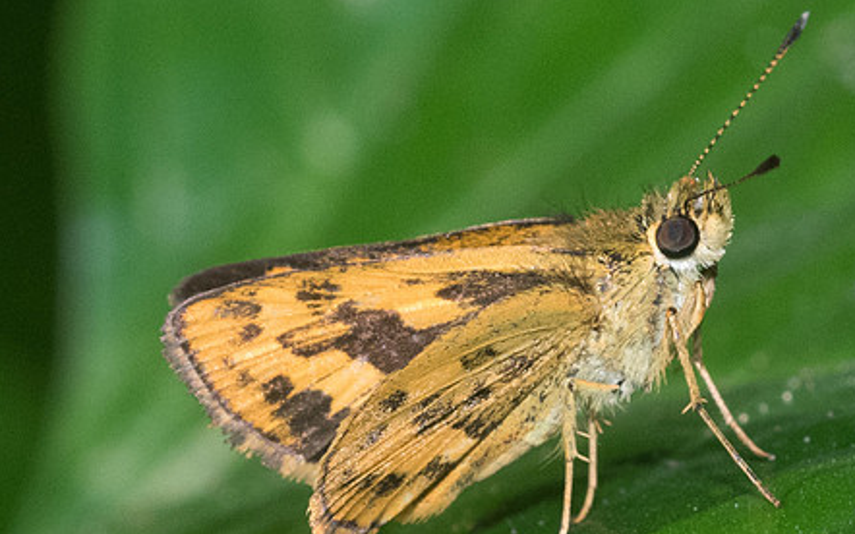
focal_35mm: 821
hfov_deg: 2.6
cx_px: 419
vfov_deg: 1.6
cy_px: 429
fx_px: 19126
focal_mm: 150
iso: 1000
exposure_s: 1/250
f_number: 14
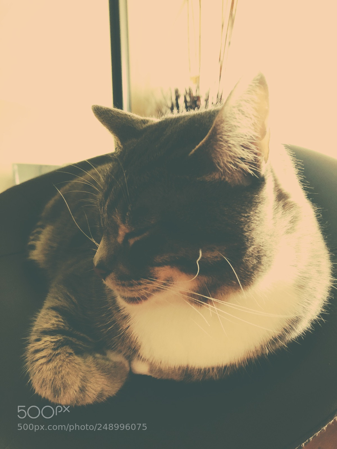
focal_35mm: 28
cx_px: 168
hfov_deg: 49.7
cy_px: 224
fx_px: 363
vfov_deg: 63.4
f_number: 1.8
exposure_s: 1/4
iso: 200
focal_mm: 4
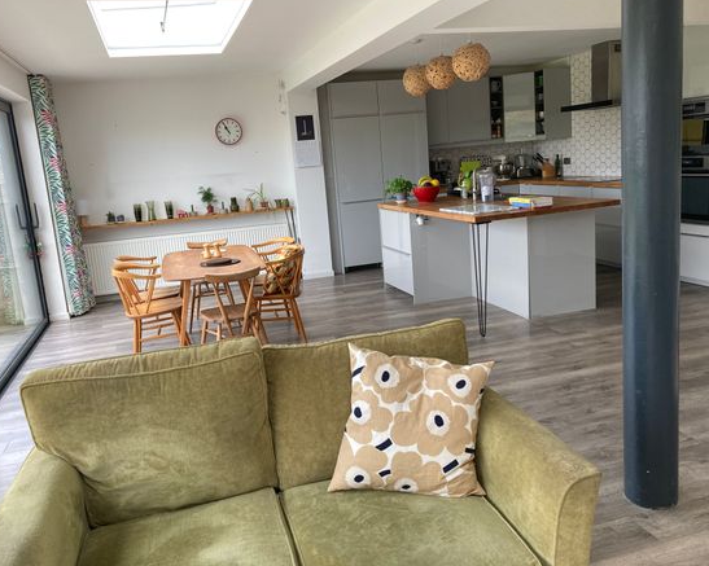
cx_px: 351
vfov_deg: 48.5
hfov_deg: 58.8
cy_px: 277
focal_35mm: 30
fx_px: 629
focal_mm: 3.99
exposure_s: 1/121
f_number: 1.8
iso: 80
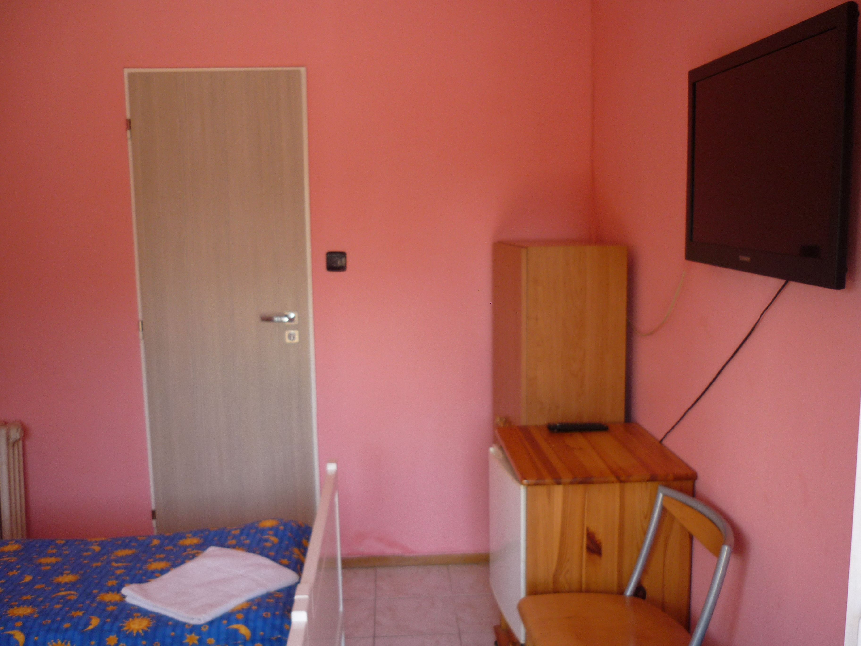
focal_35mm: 33
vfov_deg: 42.9
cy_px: 323
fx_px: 821
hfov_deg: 55.4
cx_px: 430
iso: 100
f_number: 2.8
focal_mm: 5.5
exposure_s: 1/30
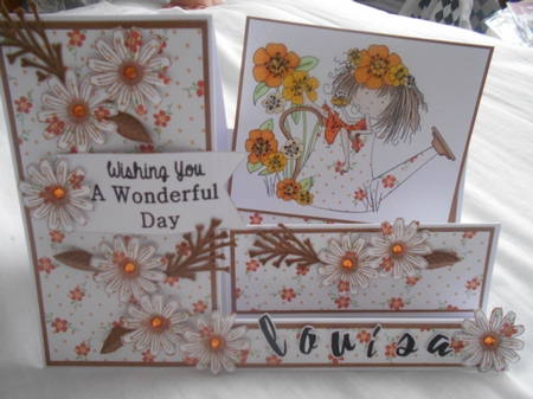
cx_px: 266
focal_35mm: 26
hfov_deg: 67.3
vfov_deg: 53.0
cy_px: 200
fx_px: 400
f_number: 3.2
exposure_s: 1/8
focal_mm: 4.6
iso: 500
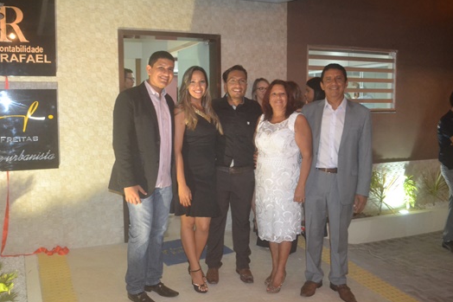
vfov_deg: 39.9
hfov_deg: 56.9
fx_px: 415
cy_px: 153
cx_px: 184
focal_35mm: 33
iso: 2800
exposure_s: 1/60
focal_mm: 18
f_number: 3.5
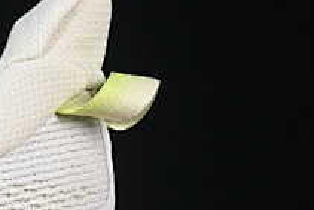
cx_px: -375
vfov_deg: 3.6
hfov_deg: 5.2
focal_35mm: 383
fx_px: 3343
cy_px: 130
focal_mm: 50
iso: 160
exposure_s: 1/80
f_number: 8
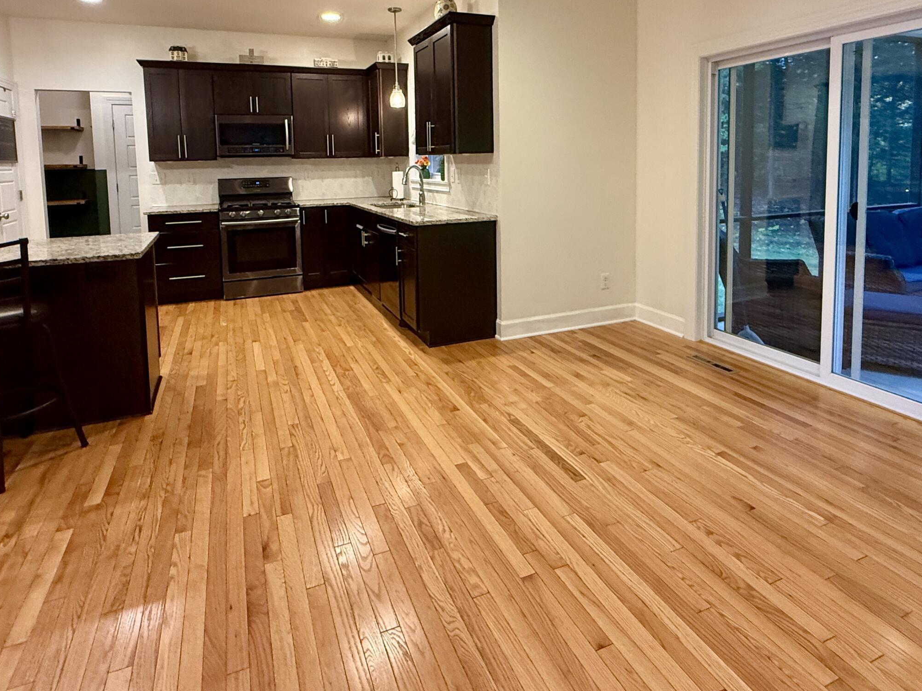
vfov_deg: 61.1
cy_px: 204
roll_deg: +1.4
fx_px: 559
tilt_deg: -3.5
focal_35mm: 21
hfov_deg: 79.0
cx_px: 459
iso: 500
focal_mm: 2.22
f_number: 2.2
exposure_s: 1/60
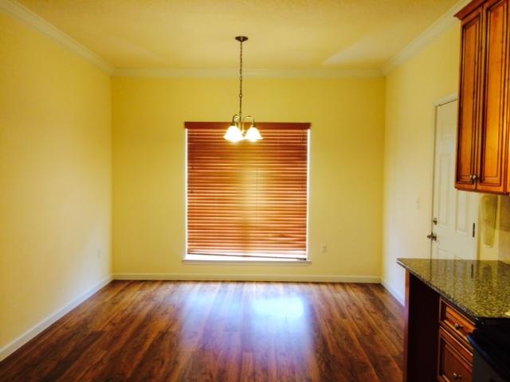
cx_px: 255
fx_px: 442
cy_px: 191
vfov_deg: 46.8
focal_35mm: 30
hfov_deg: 60.0
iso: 160
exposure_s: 1/30
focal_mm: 4.12
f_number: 2.2
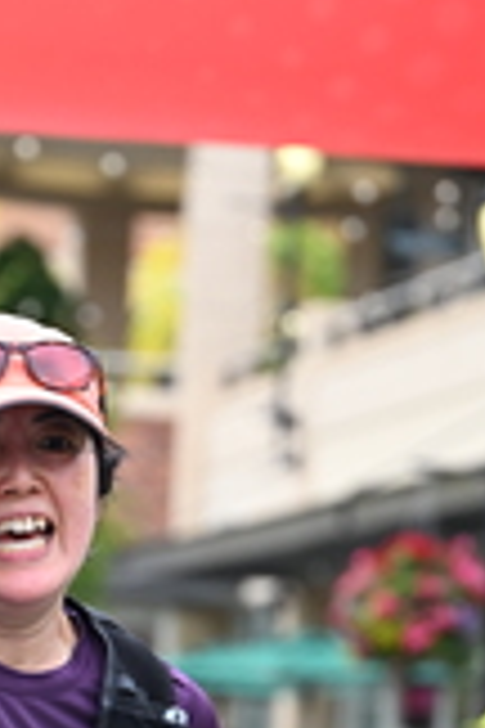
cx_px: -11
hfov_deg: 5.8
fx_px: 4789
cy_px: 593
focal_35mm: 237
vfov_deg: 8.7
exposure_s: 1/2000
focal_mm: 70
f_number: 2.8
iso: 640
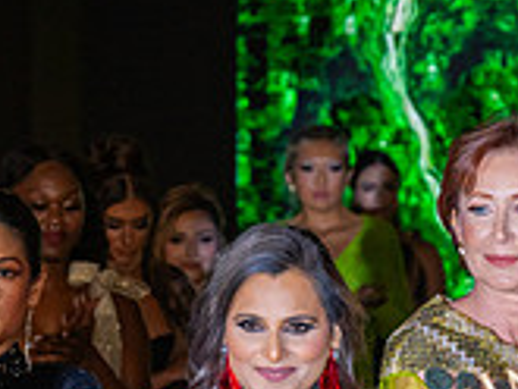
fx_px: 3894
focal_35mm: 260
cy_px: 436
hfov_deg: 7.6
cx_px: 233
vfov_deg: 5.7
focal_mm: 70
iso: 1000
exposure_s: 1/500
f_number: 4.5
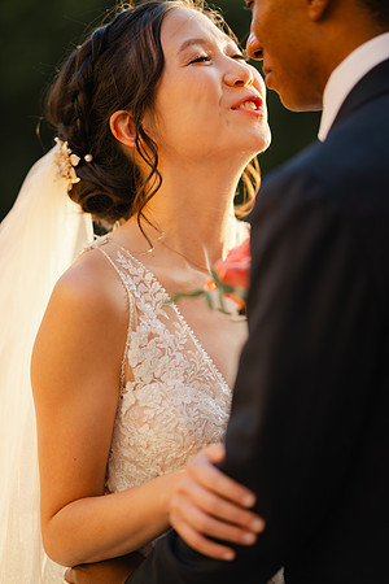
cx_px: 194
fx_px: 1702
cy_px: 292
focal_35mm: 105
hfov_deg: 13.0
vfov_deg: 19.5
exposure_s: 1/320
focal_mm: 105
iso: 64
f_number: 1.4
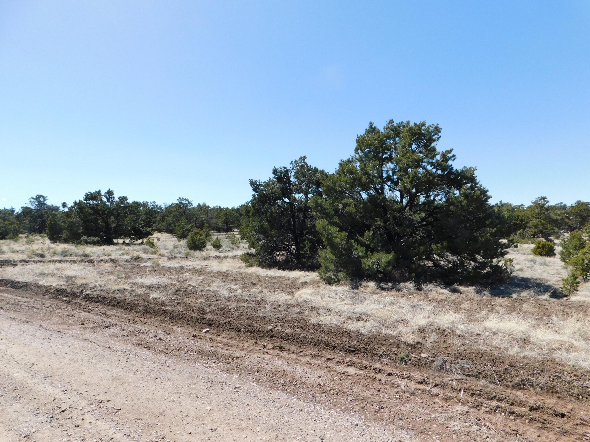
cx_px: 295
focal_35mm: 23
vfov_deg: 58.9
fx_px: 392
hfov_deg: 73.9
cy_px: 221
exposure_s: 1/1250
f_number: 3
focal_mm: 4
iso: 125
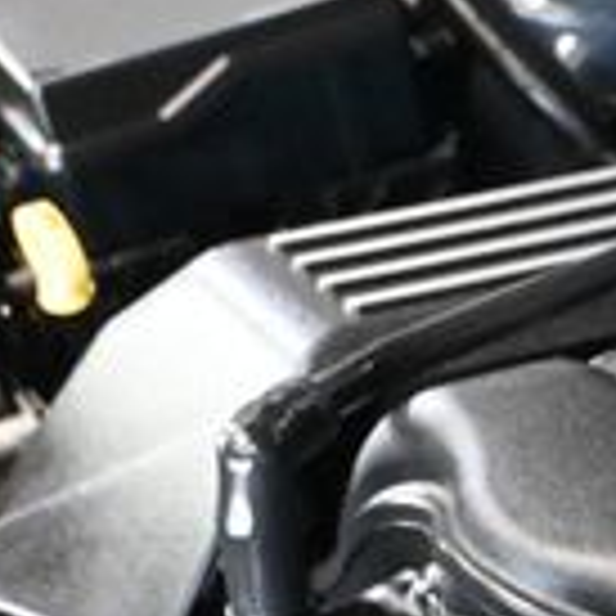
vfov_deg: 13.7
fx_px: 2516
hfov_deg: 12.4
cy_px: 683
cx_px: 1201
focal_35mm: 125
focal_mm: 21
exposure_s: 1/60
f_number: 4
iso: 10000
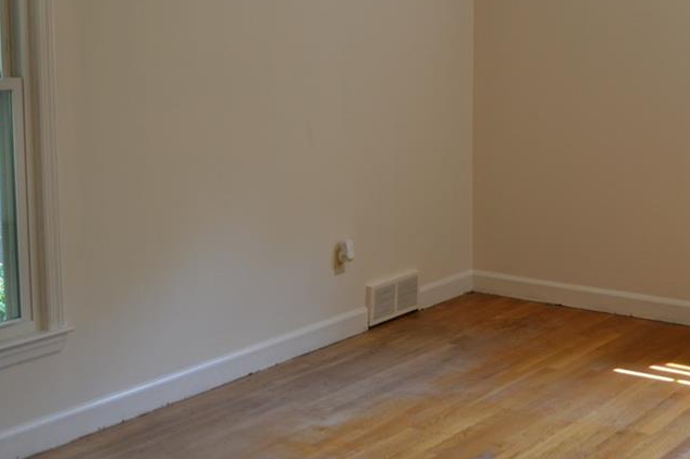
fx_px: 1207
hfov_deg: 31.5
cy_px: 152
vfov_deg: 21.5
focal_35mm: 63
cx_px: 494
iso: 400
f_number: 4
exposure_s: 1/80
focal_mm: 26
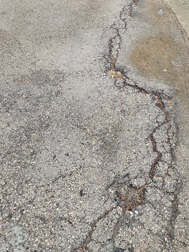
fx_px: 349
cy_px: 82
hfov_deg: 30.1
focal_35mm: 48
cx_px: 119
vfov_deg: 39.1
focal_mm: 5.4
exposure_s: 1/190
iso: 64
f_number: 1.8
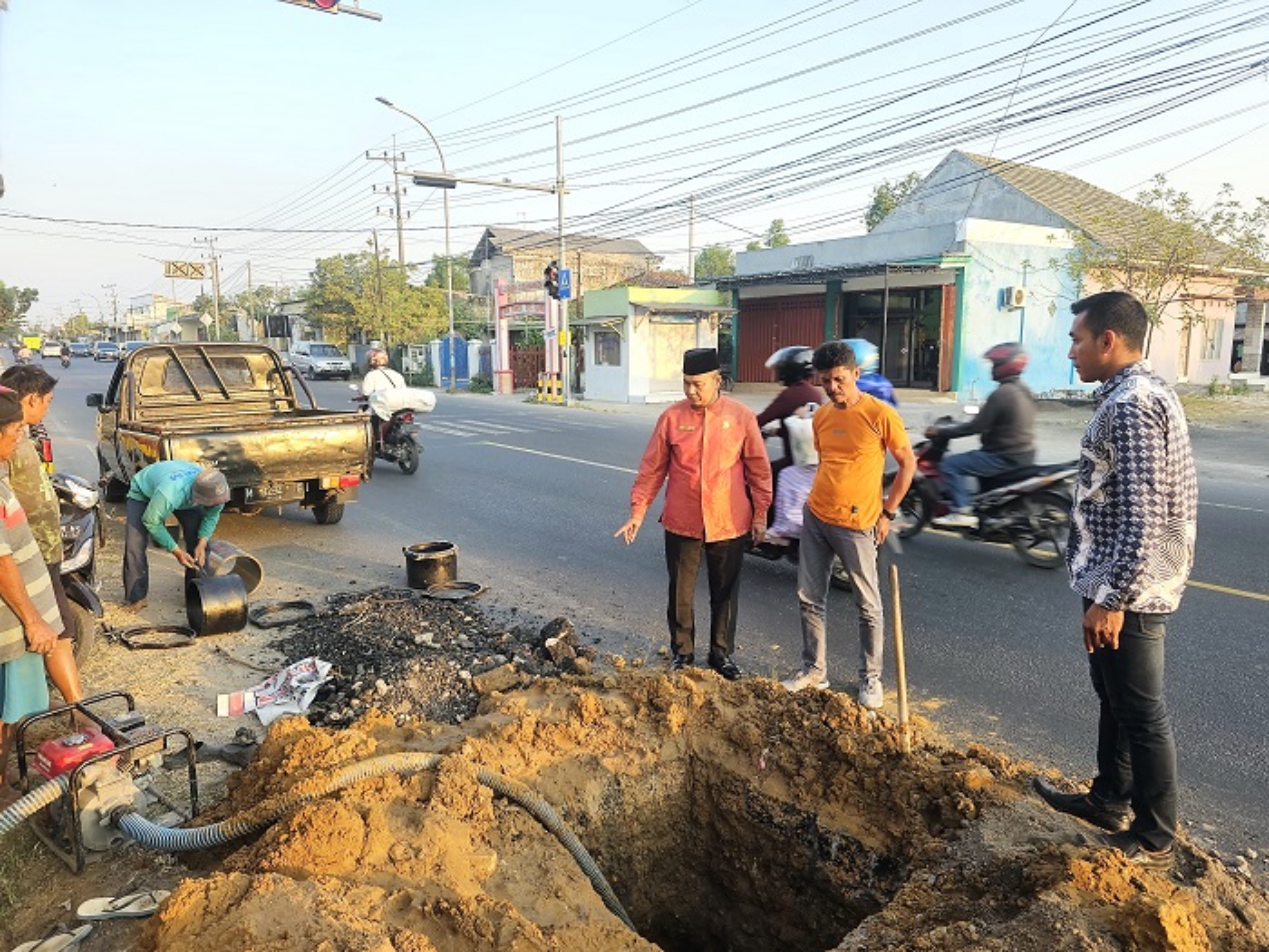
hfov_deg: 73.9
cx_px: 634
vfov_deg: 58.9
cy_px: 476
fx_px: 843
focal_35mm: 23
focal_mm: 6.3
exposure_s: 1/190
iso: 25
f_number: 1.7
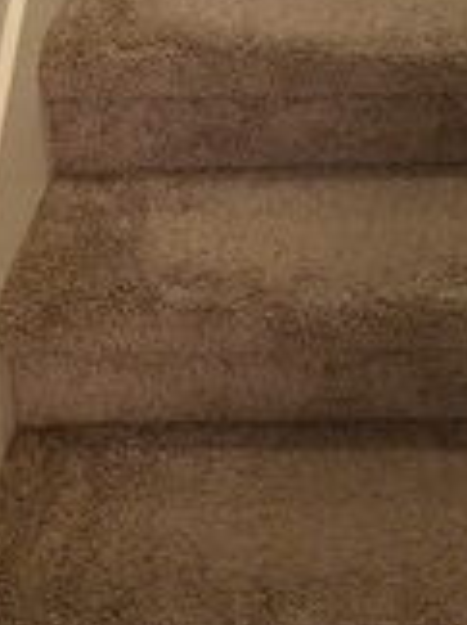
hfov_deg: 20.5
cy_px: -174
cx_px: 369
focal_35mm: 71
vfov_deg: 24.2
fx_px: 1281
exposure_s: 1/120
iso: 1600
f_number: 1.4
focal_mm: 6.5
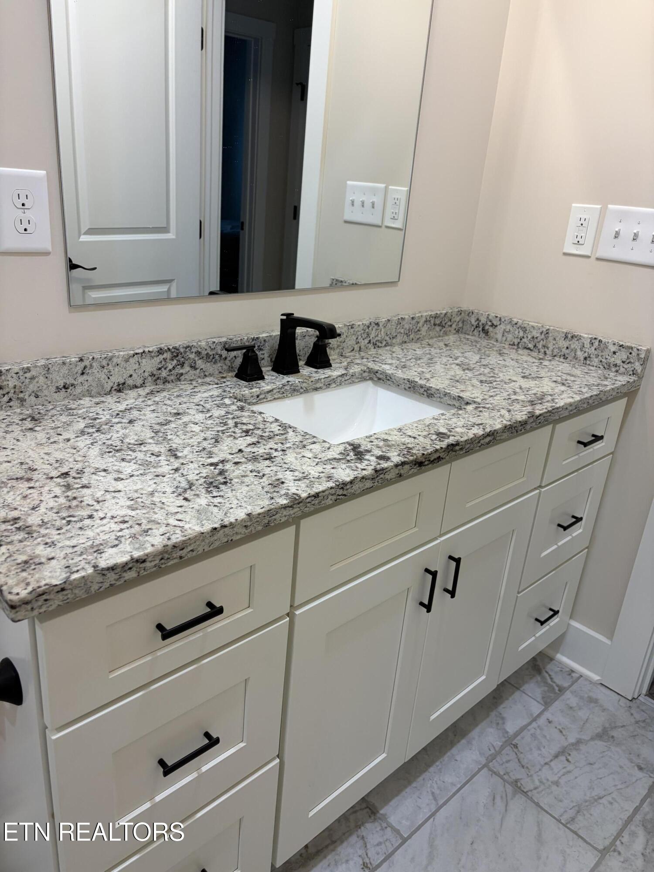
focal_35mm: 26
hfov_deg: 53.1
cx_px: 327
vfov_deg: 67.3
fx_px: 655
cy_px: 436
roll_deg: -4.0
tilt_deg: -21.7
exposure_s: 1/120
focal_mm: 5.96
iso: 100
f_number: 1.6
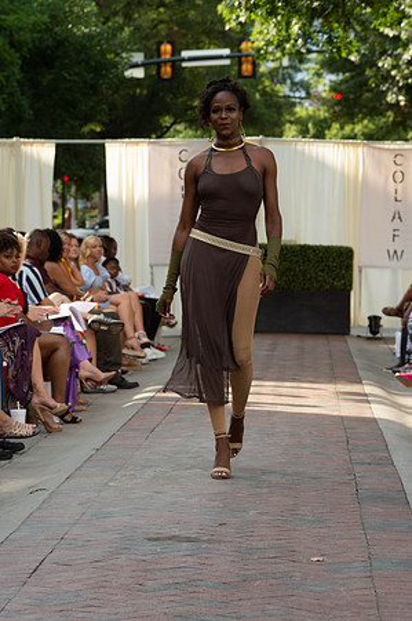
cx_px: 206
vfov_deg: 13.7
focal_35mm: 150
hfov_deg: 9.1
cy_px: 310
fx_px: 2581
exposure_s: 1/160
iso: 400
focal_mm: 150
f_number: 10
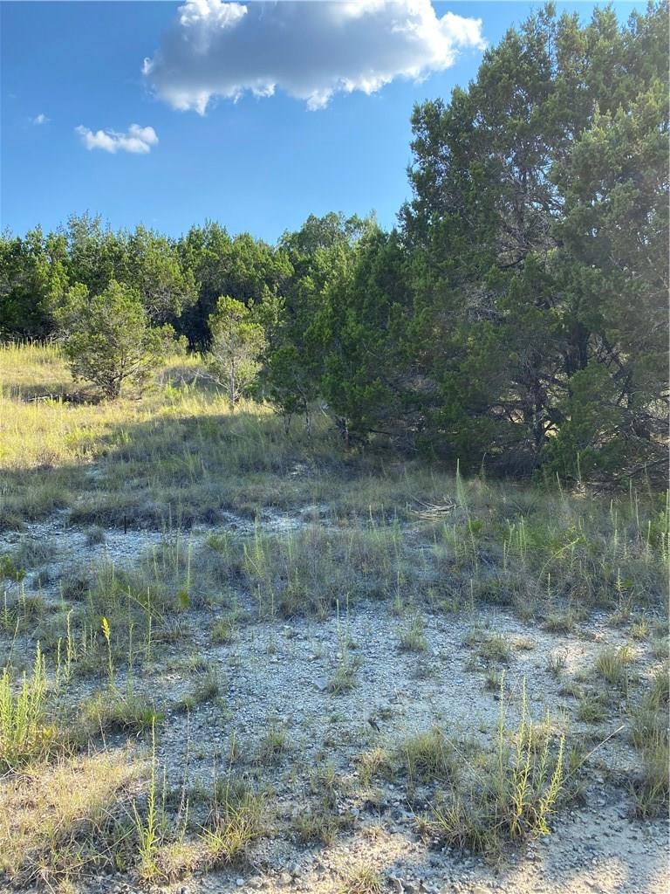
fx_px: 671
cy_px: 447
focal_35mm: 26
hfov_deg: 53.1
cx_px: 335
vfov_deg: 67.3
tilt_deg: -2.3
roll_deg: -0.6
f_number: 1.8
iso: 32
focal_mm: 4.25
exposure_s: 1/884
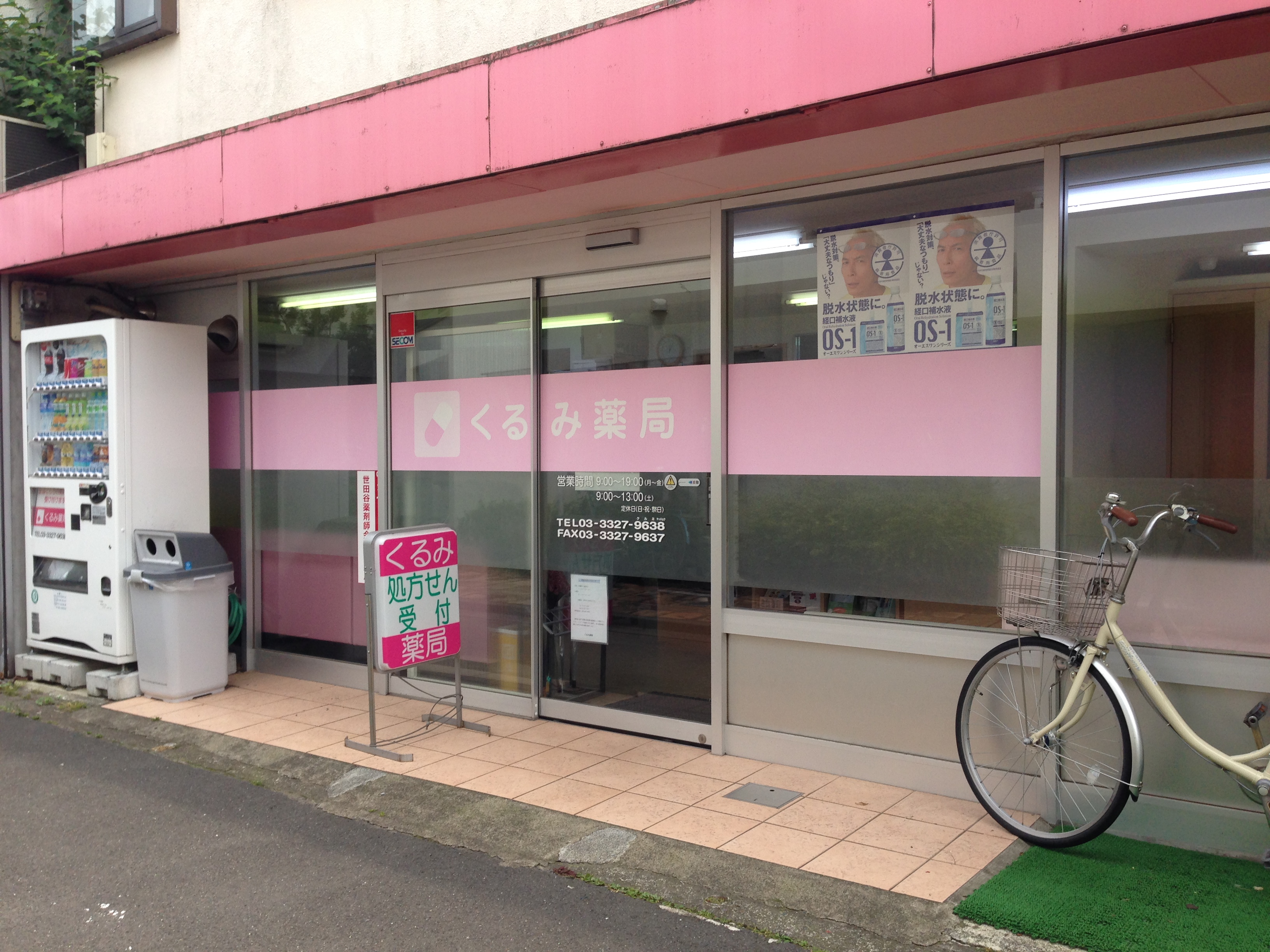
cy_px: 476
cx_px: 635
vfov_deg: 42.9
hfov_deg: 55.4
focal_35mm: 33
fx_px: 1211
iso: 50
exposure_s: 1/589
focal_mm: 4.12
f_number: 2.4
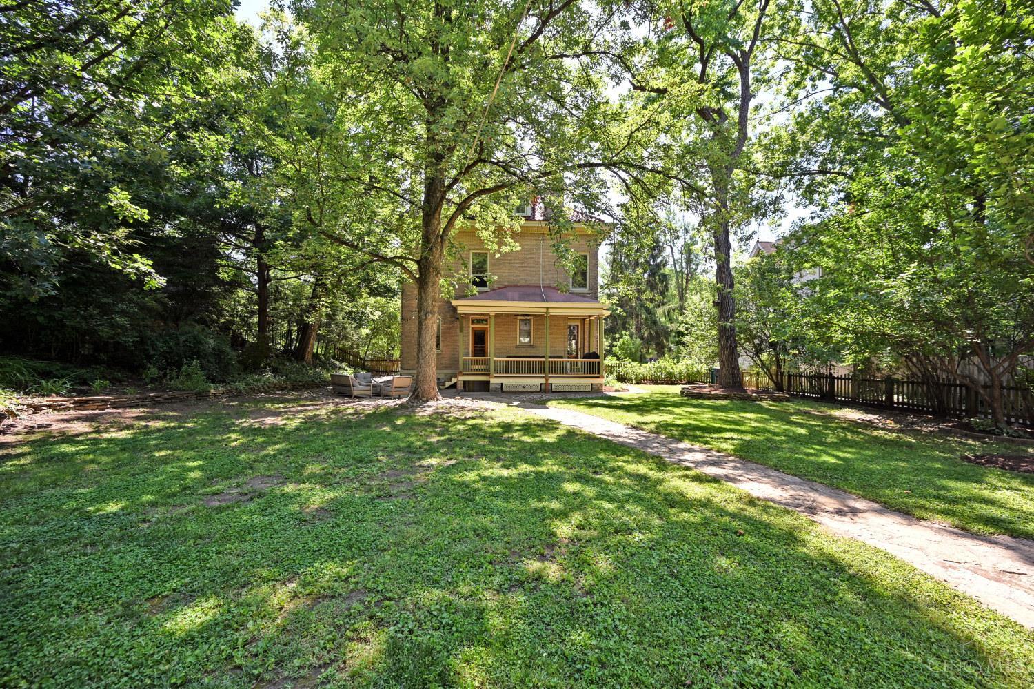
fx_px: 402
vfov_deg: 81.2
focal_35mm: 14
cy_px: 344
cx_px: 517
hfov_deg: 104.3
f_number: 5
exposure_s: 1/250
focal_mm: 14
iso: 200
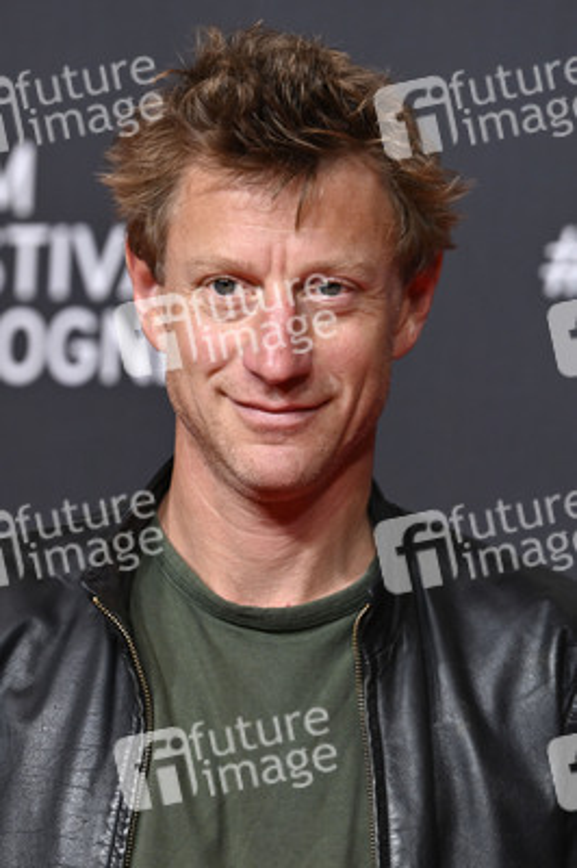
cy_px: 434
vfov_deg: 10.6
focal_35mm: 195
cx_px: 288
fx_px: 4696
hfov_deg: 7.0
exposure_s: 1/320
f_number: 5
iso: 1250
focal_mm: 195
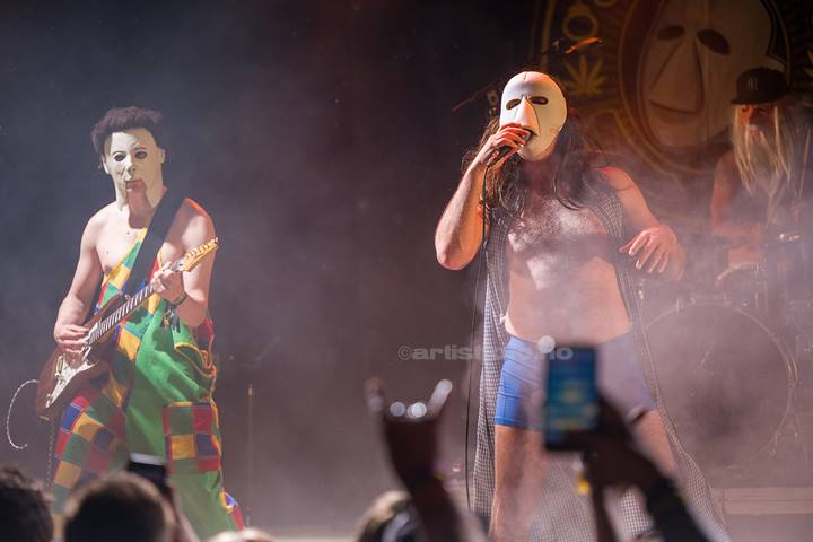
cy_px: 271
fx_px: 3161
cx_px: 406
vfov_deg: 9.8
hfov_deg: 14.7
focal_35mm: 140
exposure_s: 1/1000
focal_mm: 140
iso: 2000
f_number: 2.8
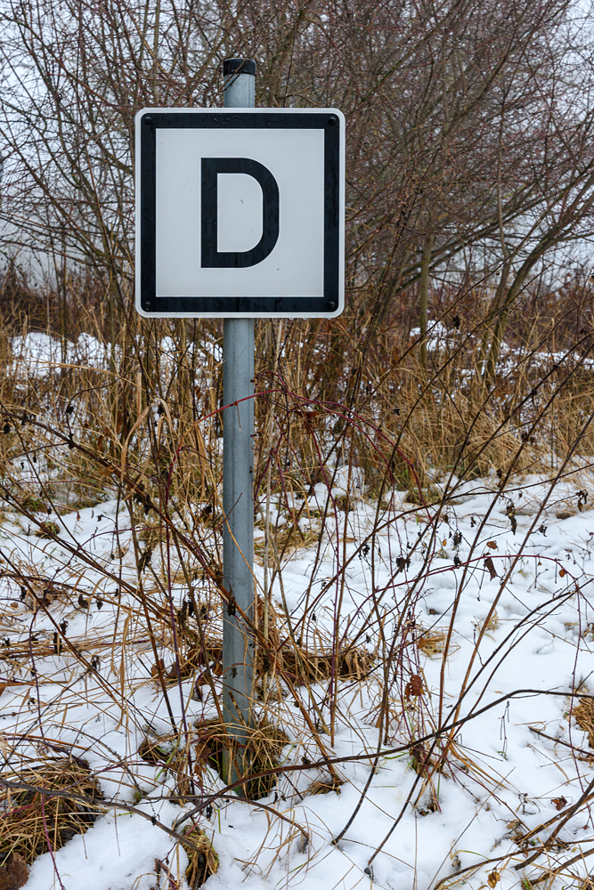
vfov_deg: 46.4
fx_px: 1039
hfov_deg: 31.9
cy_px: 445
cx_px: 297
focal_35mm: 42
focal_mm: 28
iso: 200
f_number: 7.1
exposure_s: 1/100
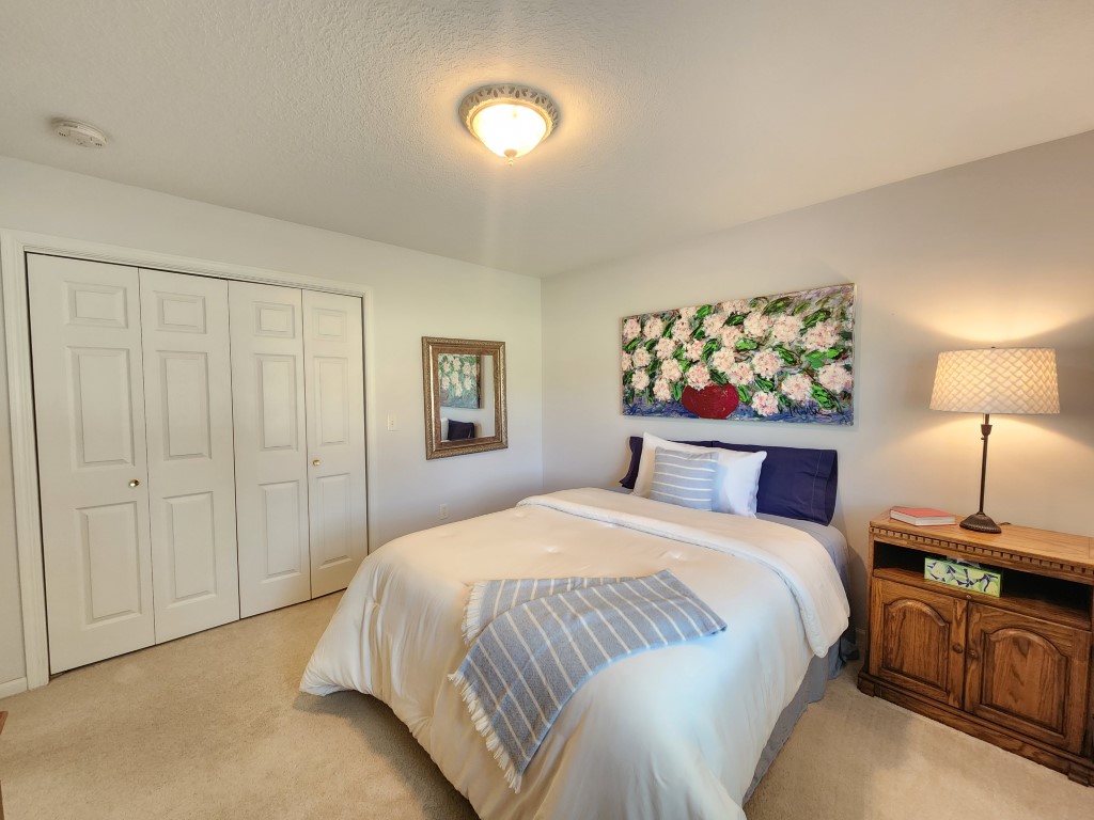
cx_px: 547
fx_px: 411
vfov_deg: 89.9
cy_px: 410
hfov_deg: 106.2
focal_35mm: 13
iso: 400
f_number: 2.2
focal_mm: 2.2
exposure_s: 1/60
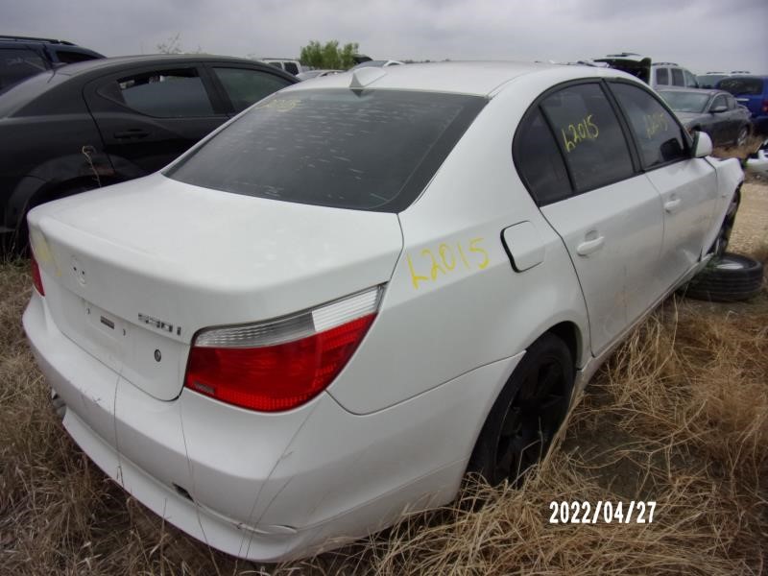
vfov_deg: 56.8
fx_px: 532
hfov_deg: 71.6
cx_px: 384
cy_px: 288
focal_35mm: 24
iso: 80
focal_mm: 4.3
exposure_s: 1/800
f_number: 3.3
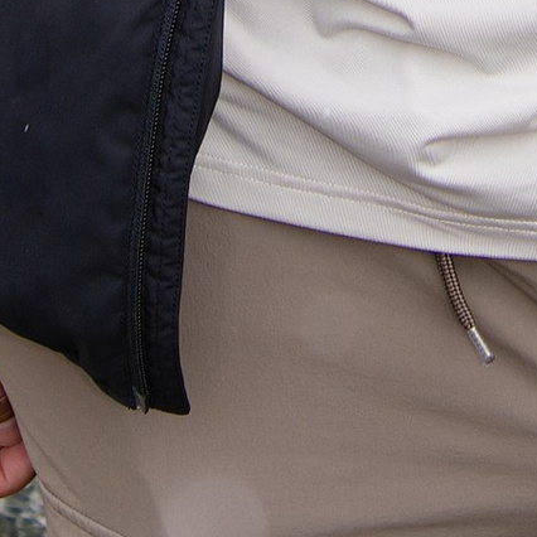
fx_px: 5651
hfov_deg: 5.4
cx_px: 615
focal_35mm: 322
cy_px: -1550
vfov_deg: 4.9
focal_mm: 42
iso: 100
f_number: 3.5
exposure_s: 1/500
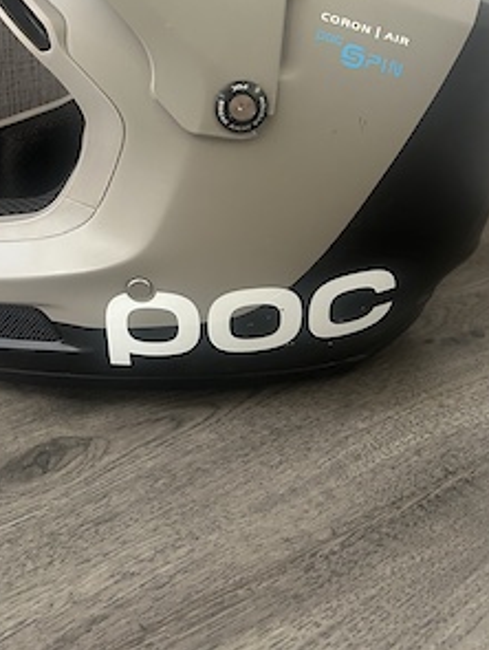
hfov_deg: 32.4
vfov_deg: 41.4
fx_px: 827
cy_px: 148
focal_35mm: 44
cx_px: 133
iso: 200
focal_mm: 5.7
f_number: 1.5
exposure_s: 1/60
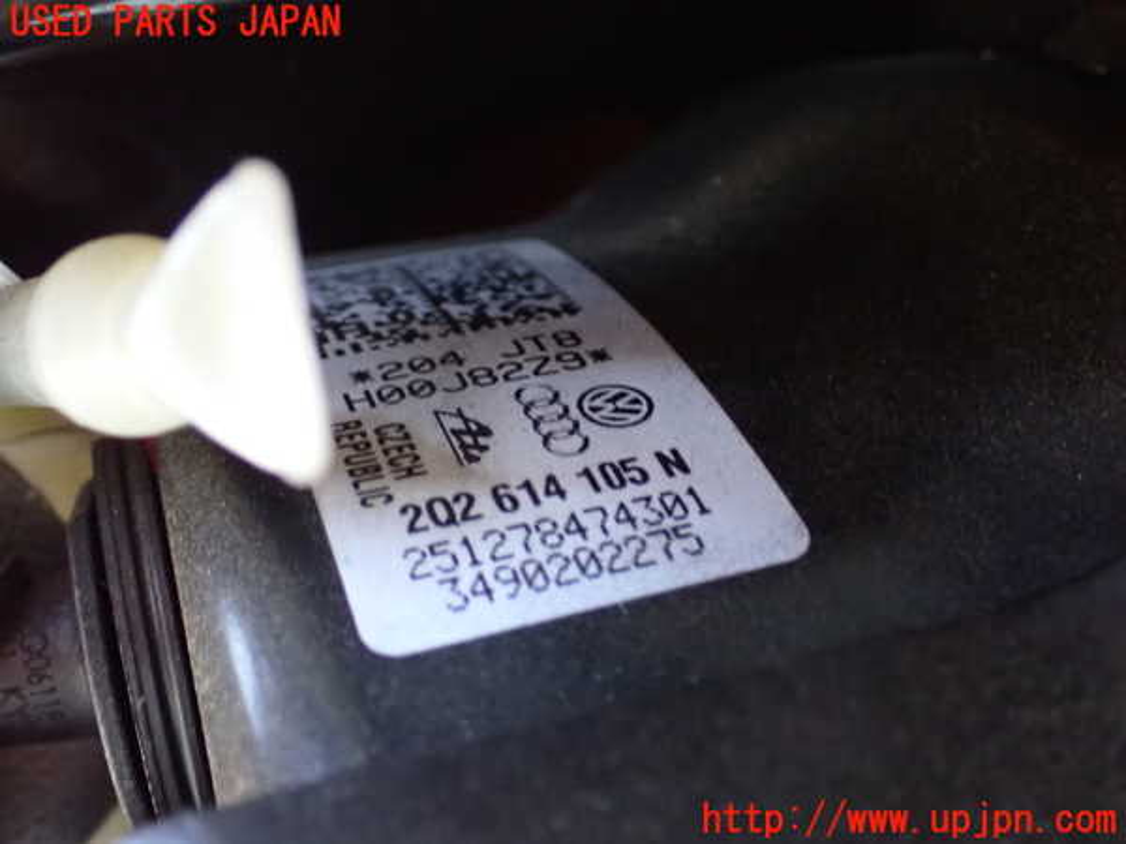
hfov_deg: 45.8
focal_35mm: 41
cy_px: 422
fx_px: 1334
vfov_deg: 35.1
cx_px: 563
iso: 1600
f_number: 2.8
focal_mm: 7.31
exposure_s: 1/40
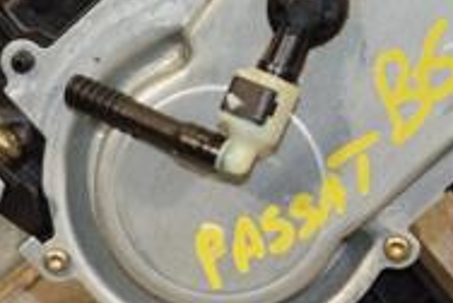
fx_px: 3012
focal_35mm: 239
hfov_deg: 8.6
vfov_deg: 5.8
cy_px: 135
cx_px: 106
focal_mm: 50
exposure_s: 1/200
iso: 800
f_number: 6.3
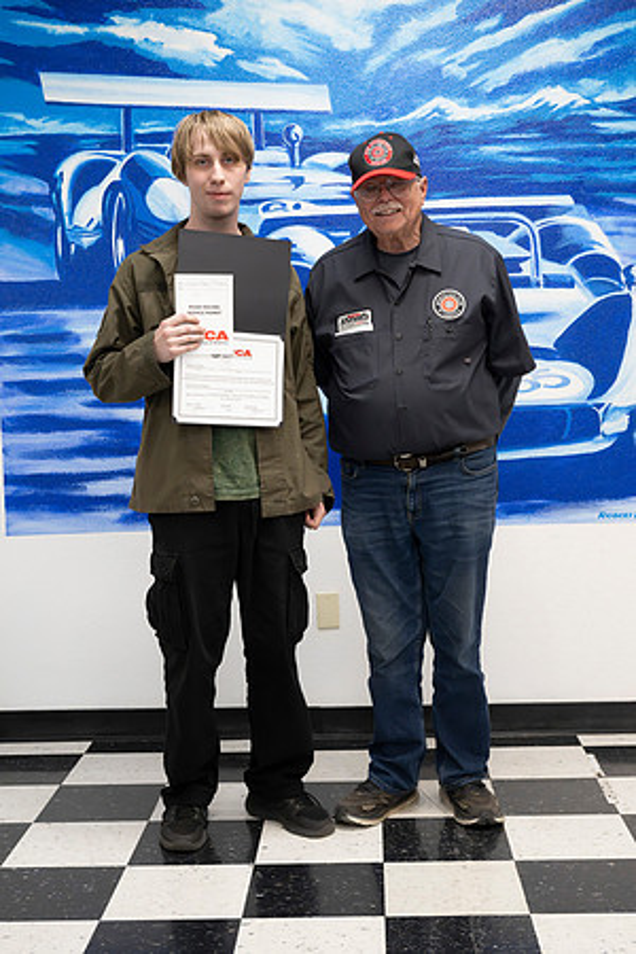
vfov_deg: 41.9
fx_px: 1245
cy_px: 477
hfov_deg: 28.6
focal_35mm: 47
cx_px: 318
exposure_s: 1/250
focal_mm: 47
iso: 10000
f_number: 7.1
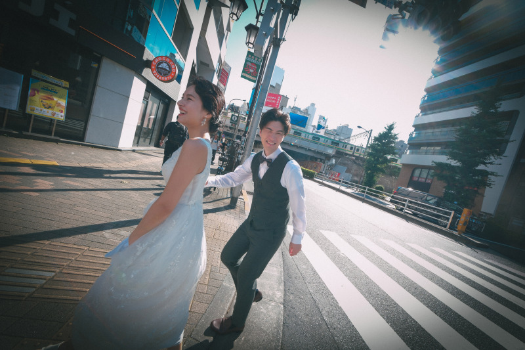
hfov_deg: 112.6
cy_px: 175
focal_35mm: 12
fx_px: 175
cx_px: 262
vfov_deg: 90.0
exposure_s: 1/320
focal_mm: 8
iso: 200
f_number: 4.5
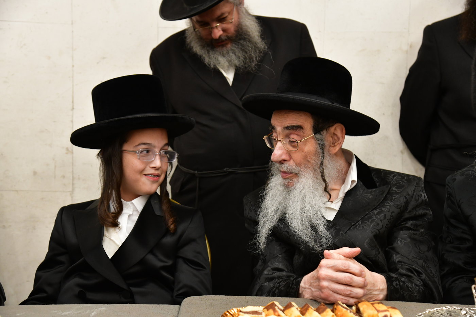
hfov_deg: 34.5
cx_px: 238
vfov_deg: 23.4
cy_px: 158
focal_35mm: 58
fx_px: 767
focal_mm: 58
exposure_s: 1/100
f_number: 5.6
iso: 3200
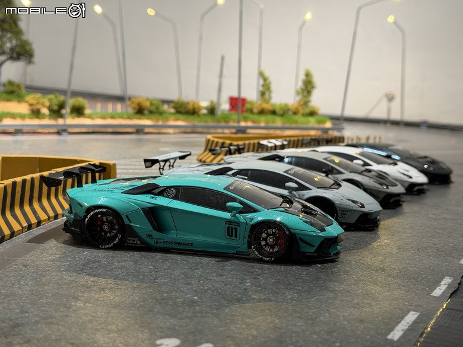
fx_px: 642
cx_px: 232
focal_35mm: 48
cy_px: 174
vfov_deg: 30.3
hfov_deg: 39.7
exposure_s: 1/60
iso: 100
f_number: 1.78
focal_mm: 6.76
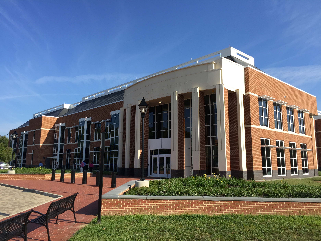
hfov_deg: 61.7
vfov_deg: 48.2
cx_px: 160
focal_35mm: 29
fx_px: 269
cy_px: 120
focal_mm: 4.15
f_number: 2.2
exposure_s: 1/1464
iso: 32
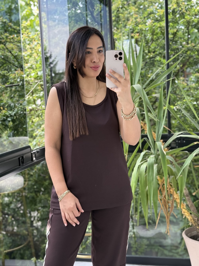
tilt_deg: -16.8
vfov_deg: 39.7
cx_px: 100
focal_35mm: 48
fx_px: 368
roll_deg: +3.3
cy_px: 133
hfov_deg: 30.3
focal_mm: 6.76
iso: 100
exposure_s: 1/242
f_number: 1.78
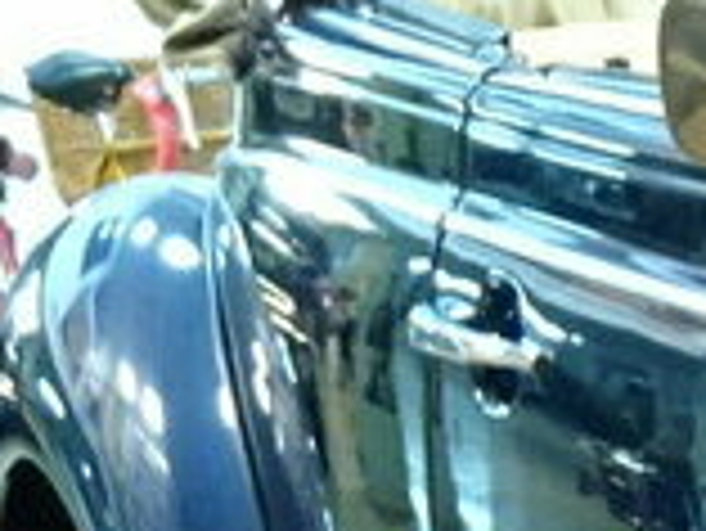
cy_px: 1112
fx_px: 5756
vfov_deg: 5.2
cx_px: 2514
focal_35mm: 282
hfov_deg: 6.2
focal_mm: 6.37
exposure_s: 1/8
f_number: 4
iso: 800
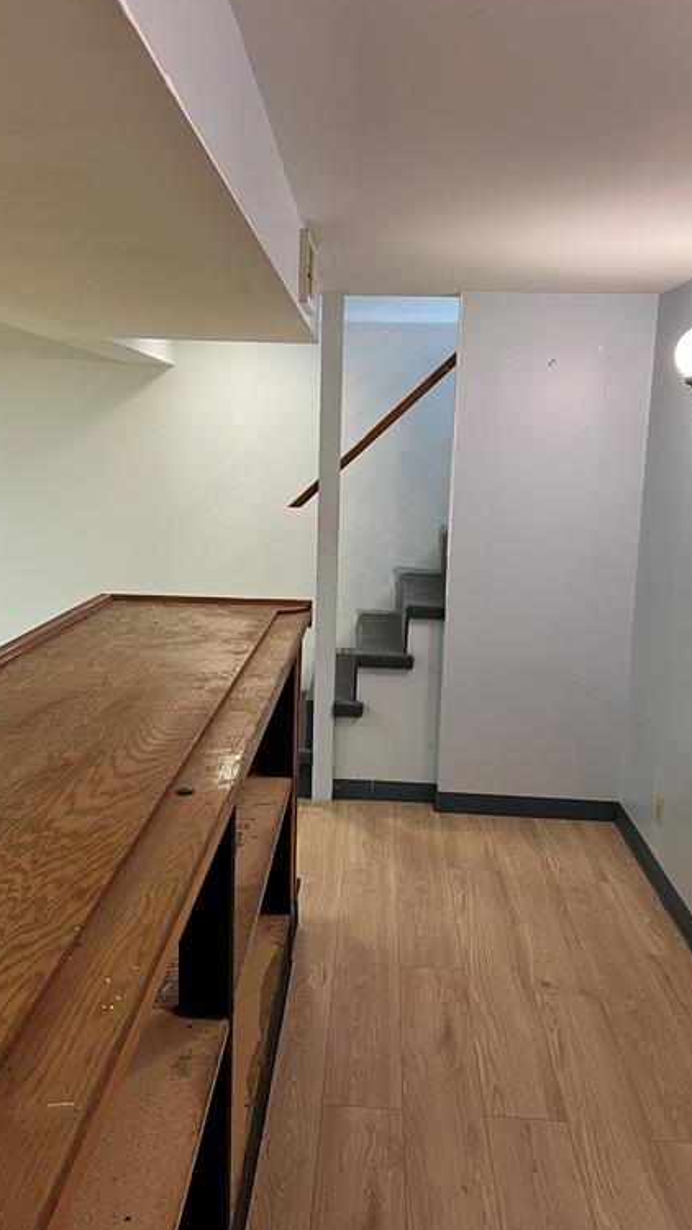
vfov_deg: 66.1
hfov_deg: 40.2
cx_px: 349
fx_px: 946
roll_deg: -1.5
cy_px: 608
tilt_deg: -9.8
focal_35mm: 29
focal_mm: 5.7
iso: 125
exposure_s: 1/60
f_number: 1.5
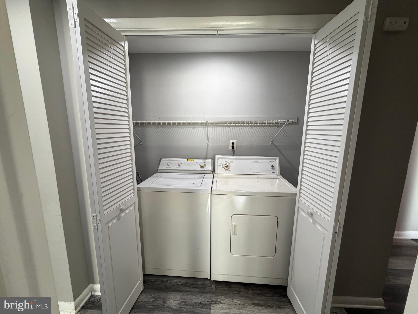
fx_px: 169
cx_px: 209
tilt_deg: -9.2
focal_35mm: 14
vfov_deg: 85.7
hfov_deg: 102.1
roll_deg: -0.3
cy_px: 157
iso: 200
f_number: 2.2
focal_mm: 2.22
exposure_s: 1/120
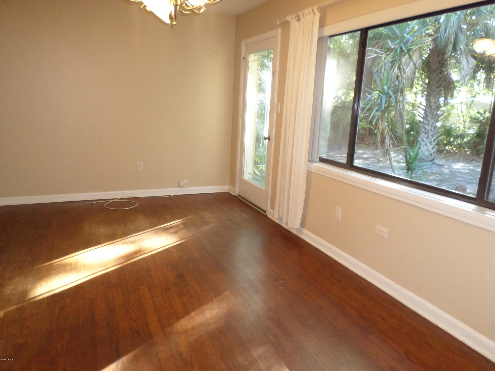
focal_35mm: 25
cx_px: 248
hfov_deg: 69.4
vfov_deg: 54.9
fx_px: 357
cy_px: 186
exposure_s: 1/30
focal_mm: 4.5
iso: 200
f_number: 2.5
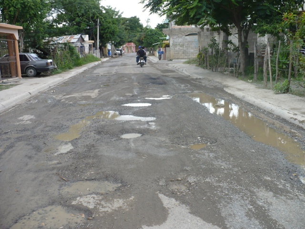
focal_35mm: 42
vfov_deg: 34.3
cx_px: 152
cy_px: 114
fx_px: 370
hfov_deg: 44.8
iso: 100
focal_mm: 7
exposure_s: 1/400
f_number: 2.9
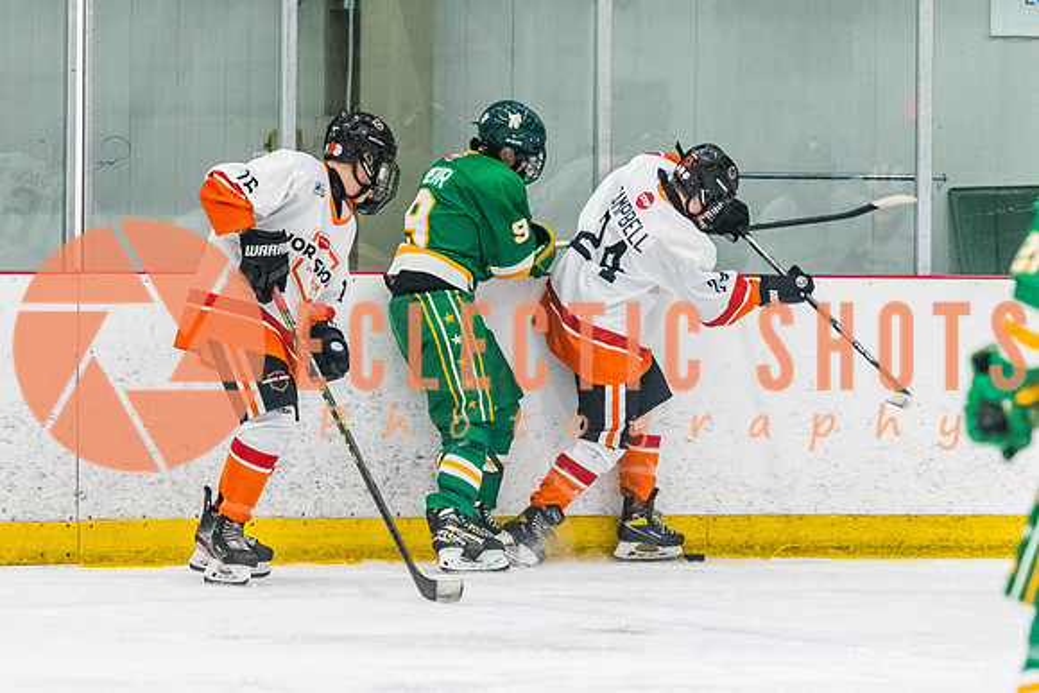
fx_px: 8083
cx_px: 472
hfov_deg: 7.4
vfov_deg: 4.9
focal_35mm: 280
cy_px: 376
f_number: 2.8
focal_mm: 135
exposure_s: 1/640
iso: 1800
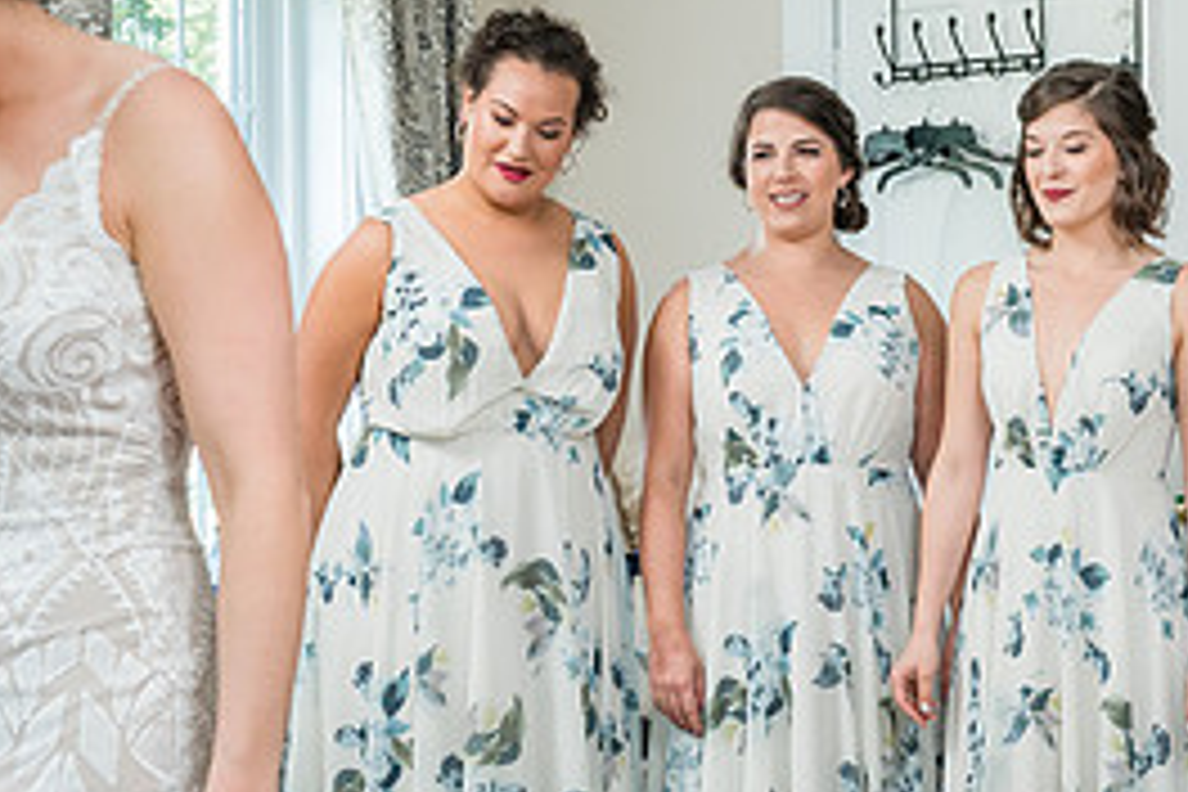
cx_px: 917
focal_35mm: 81
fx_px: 2673
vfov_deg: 16.9
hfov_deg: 24.7
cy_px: 410
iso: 1250
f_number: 5.6
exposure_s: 1/200
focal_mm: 35
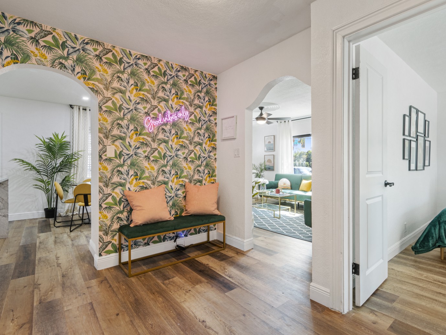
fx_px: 219
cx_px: 231
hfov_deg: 91.0
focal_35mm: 17
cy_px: 165
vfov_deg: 74.7
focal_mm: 10
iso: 200
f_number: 8
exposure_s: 1/2.5
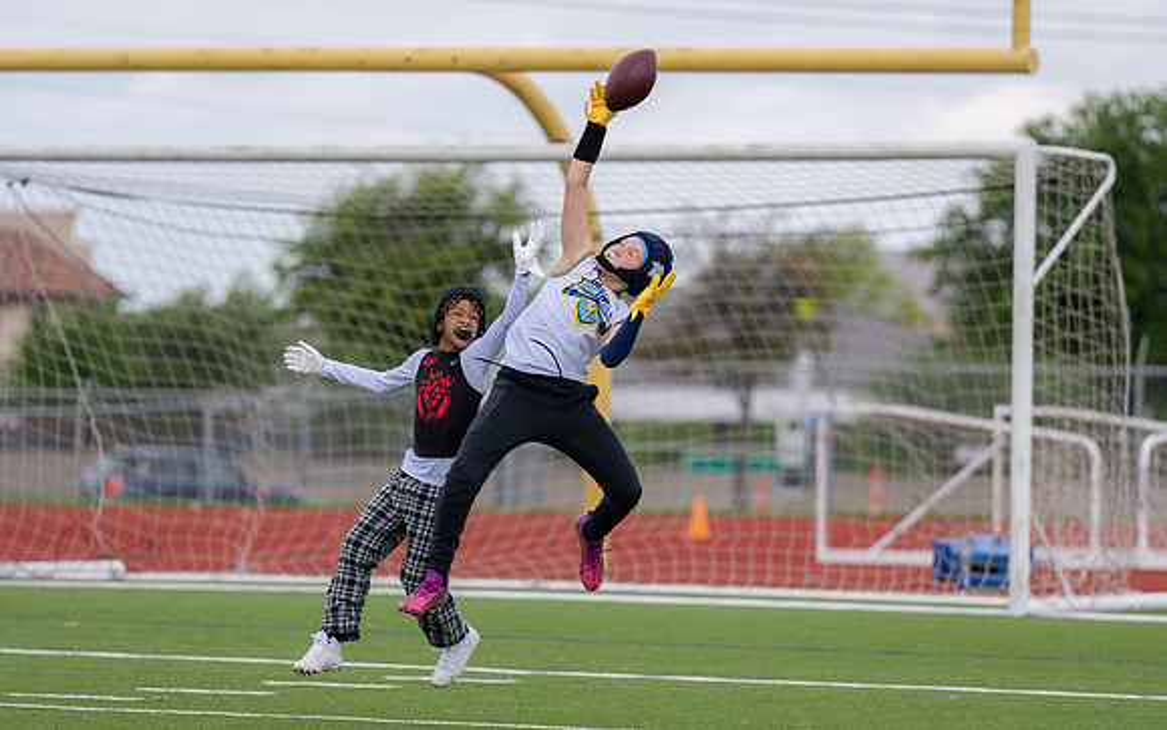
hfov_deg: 7.8
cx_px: 580
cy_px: 451
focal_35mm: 268
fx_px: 8519
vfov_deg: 4.9
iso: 100
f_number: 2.8
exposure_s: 1/1250
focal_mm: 200
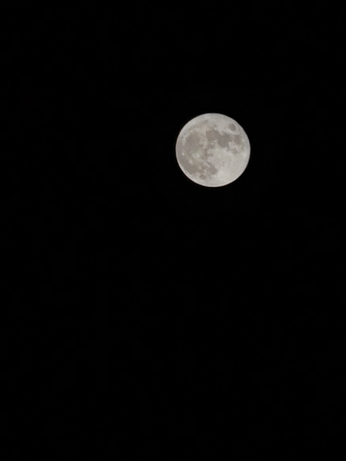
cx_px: 173
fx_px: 8503
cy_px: 230
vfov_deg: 3.1
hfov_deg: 2.3
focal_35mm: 638
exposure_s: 1/180
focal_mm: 16.85
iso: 100
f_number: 3.5
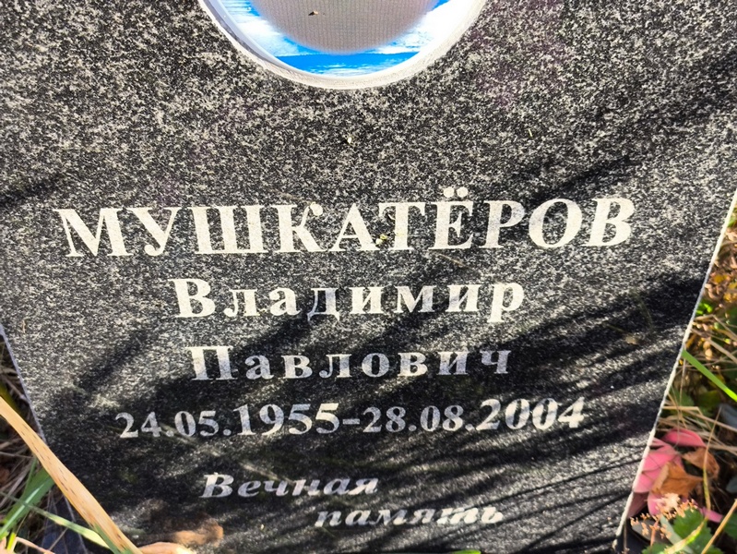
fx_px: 1065
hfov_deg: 38.2
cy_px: 277
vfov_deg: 29.1
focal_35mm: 50
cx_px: 368
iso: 50
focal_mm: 4.71
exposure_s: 1/273
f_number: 1.7
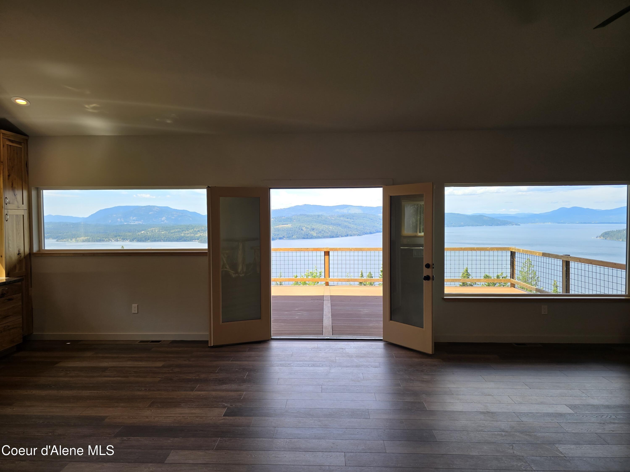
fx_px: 419
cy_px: 236
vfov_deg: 58.9
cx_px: 315
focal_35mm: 23
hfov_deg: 73.9
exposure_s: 1/265
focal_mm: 6.3
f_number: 1.7
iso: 12
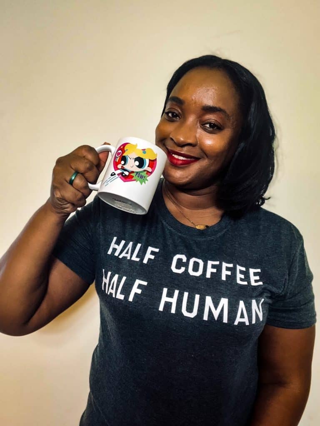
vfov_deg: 60.0
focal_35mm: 30
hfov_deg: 46.8
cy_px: 213
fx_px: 370
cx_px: 160
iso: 320
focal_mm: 2.71
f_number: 2.2
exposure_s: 1/60
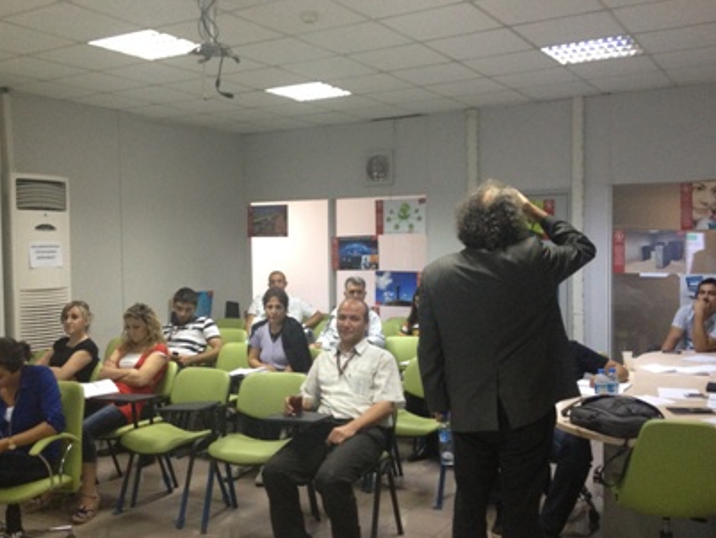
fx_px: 807
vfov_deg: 36.9
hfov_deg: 47.8
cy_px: 273
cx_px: 356
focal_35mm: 39
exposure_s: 1/20
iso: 250
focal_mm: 4.28
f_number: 2.4
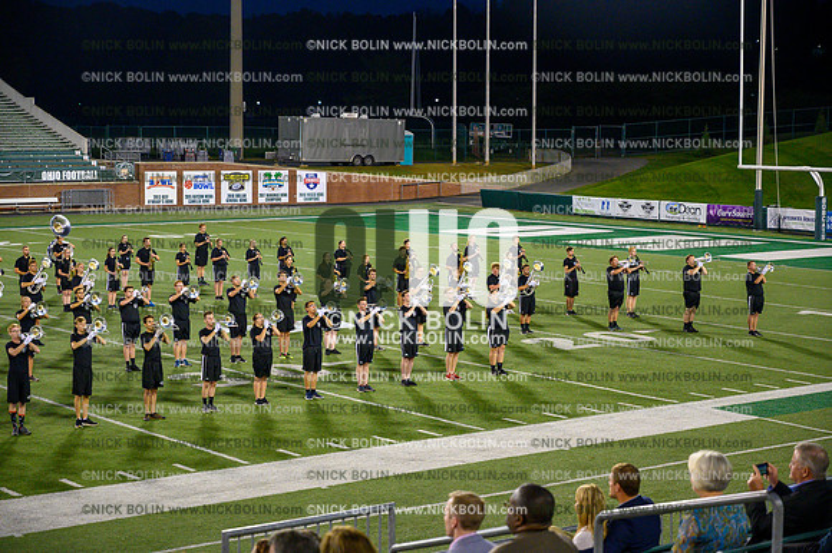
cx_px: 416
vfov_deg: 19.4
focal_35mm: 70
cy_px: 276
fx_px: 1617
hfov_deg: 28.9
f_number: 4
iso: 4000
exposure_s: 1/1000
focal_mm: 70
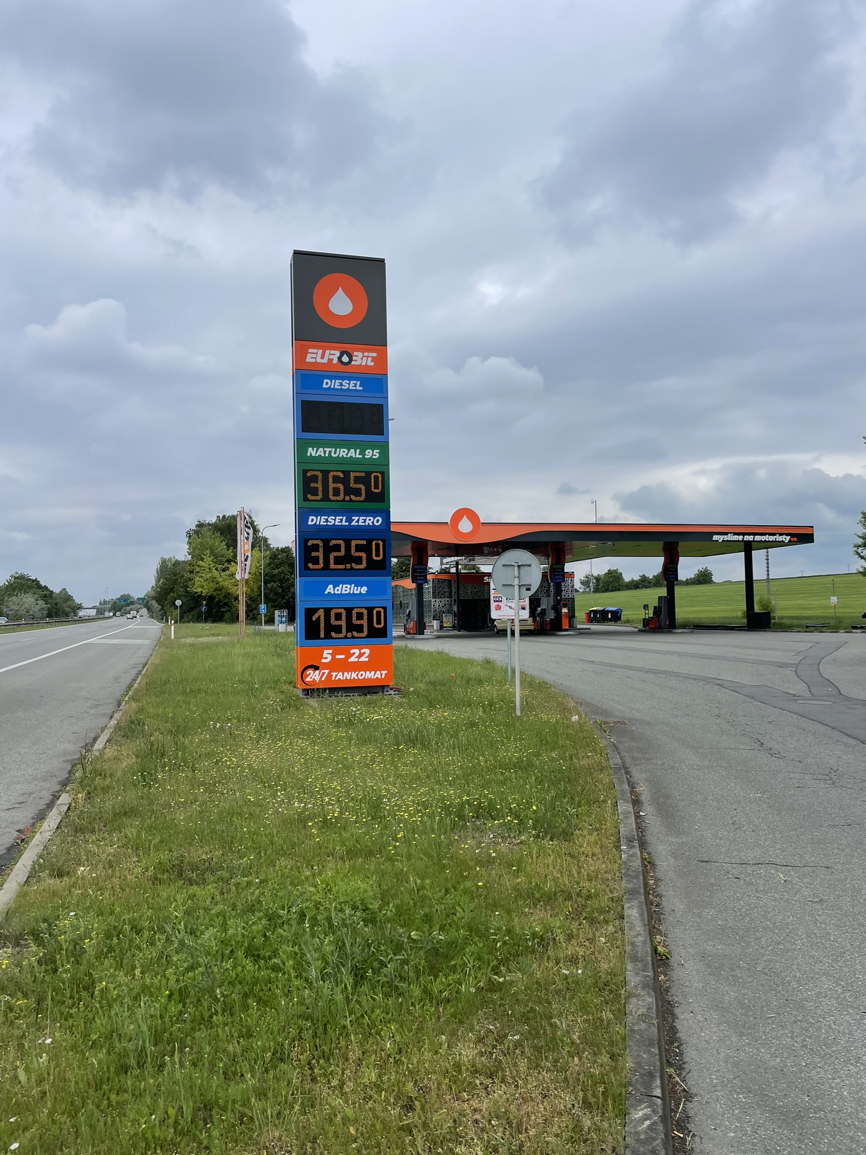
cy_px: 578
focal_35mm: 26
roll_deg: +1.4
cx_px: 433
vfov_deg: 67.3
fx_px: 867
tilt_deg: +3.1
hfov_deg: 53.1
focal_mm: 4.2
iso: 32
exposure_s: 1/5556
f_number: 1.6
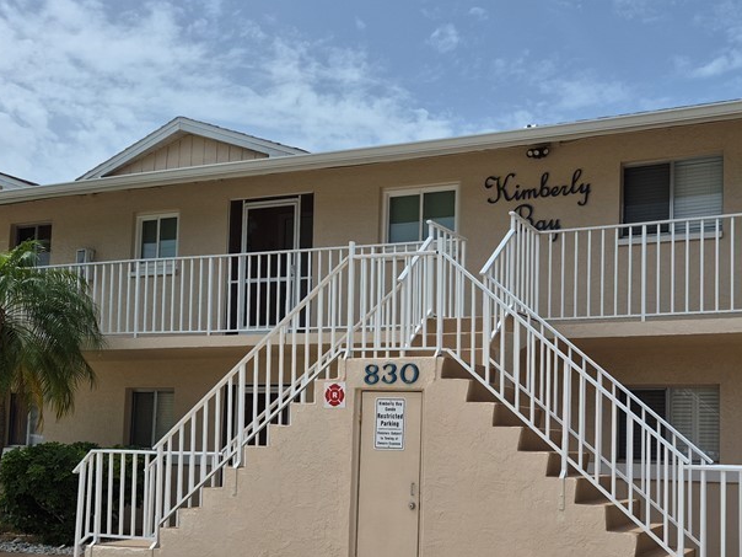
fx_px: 836
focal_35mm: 39
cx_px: 498
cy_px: 373
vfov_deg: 36.4
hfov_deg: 47.1
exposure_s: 1/7696
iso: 50
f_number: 1.8
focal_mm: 5.4
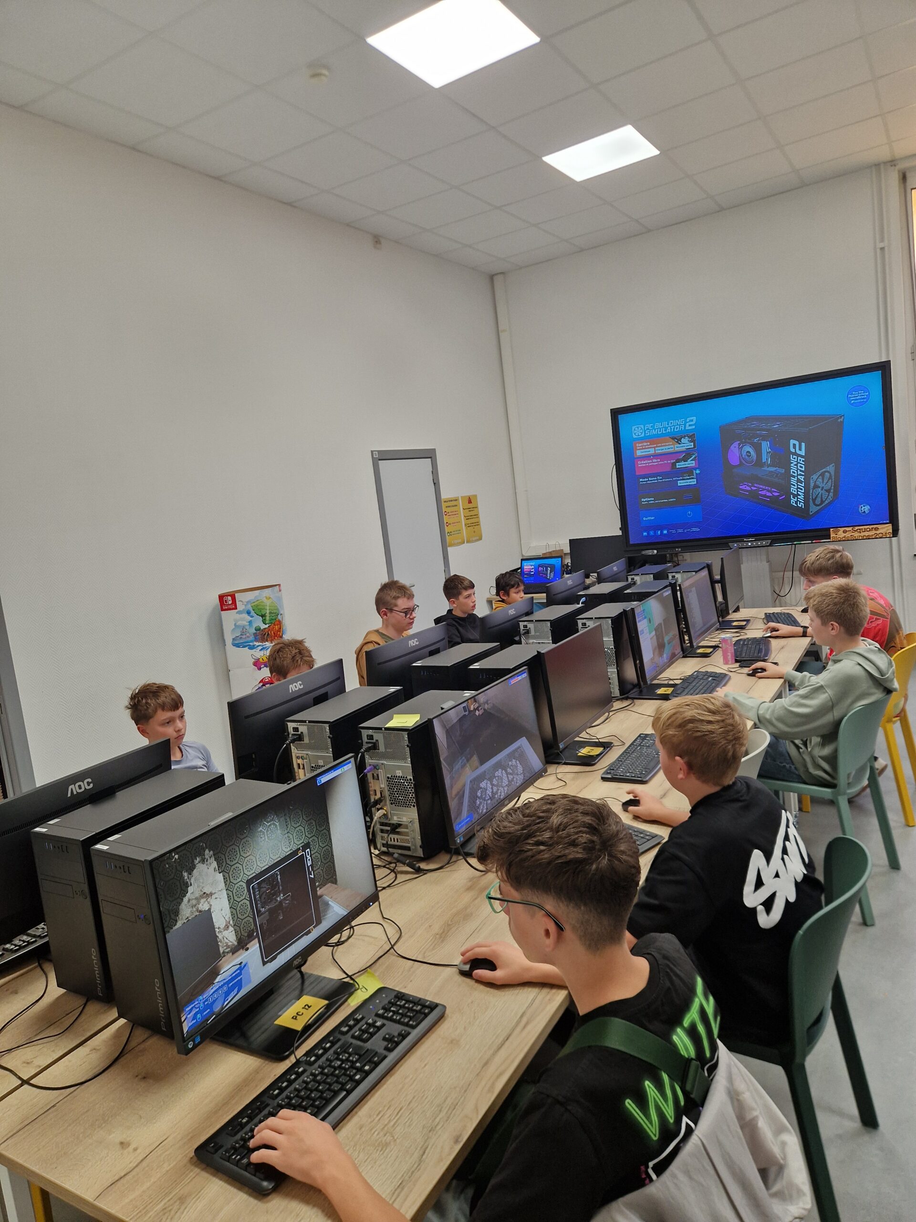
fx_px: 811
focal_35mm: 23
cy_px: 611
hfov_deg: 58.9
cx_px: 458
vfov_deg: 73.9
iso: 125
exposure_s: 1/100
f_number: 1.8
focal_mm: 5.4
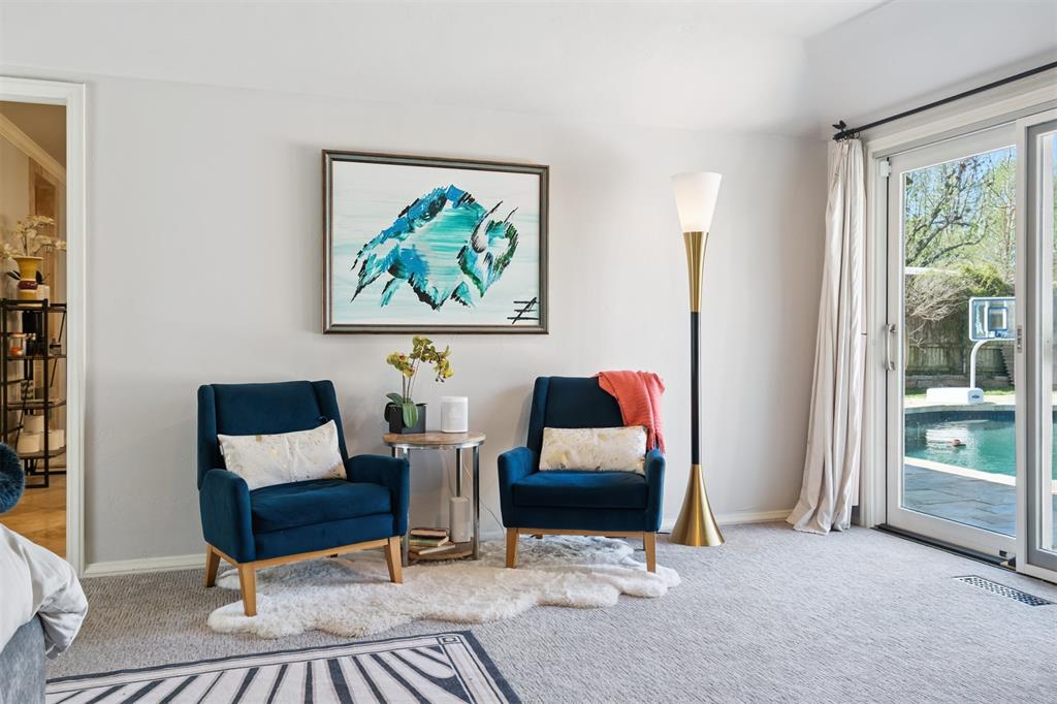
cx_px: 528
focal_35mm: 28
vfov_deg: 46.4
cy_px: 352
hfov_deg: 65.5
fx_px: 822
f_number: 7.1
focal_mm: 28
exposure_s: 1/25
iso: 200
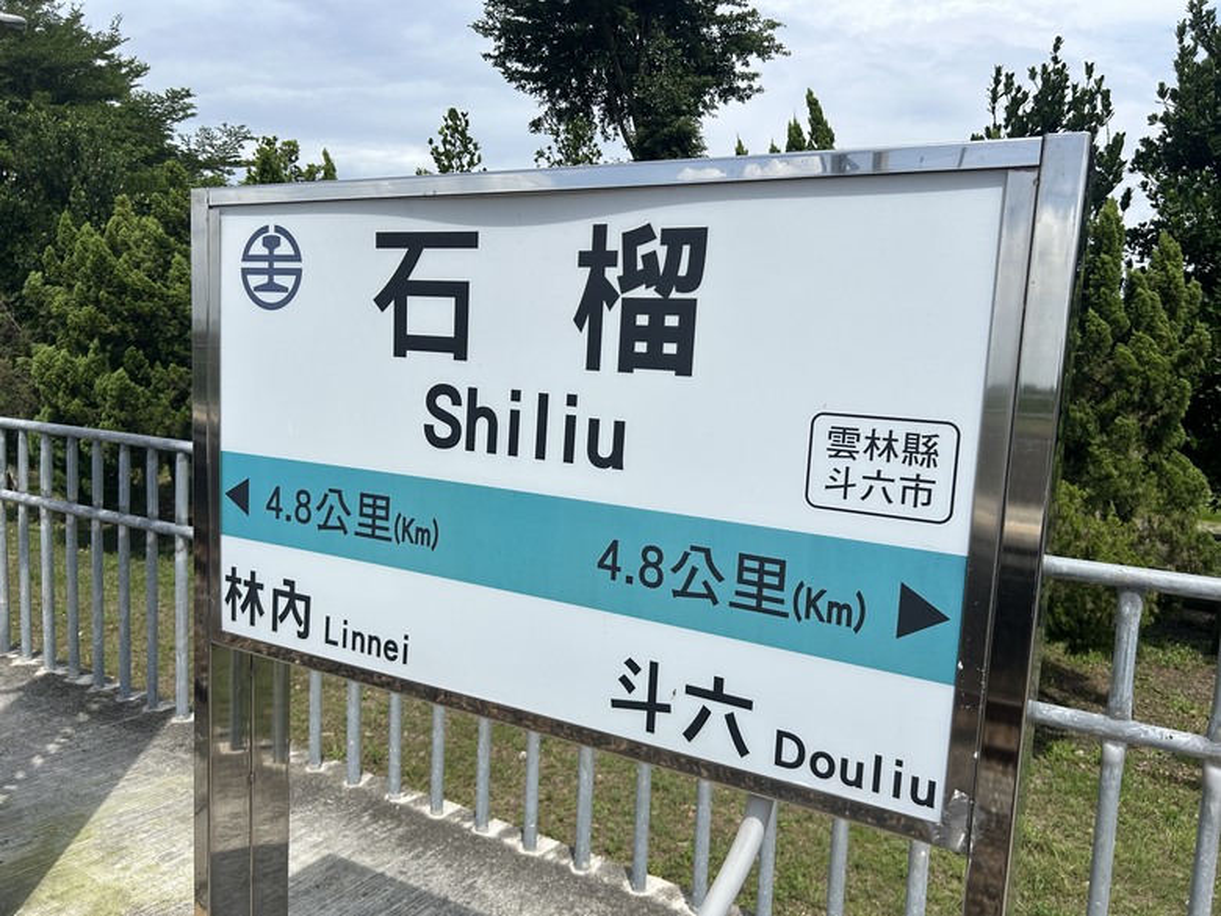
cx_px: 610
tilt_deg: -2.8
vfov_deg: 53.1
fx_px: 917
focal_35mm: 26
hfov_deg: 67.3
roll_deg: -3.0
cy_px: 458
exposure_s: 1/7463
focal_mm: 5.7
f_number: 1.5
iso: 50
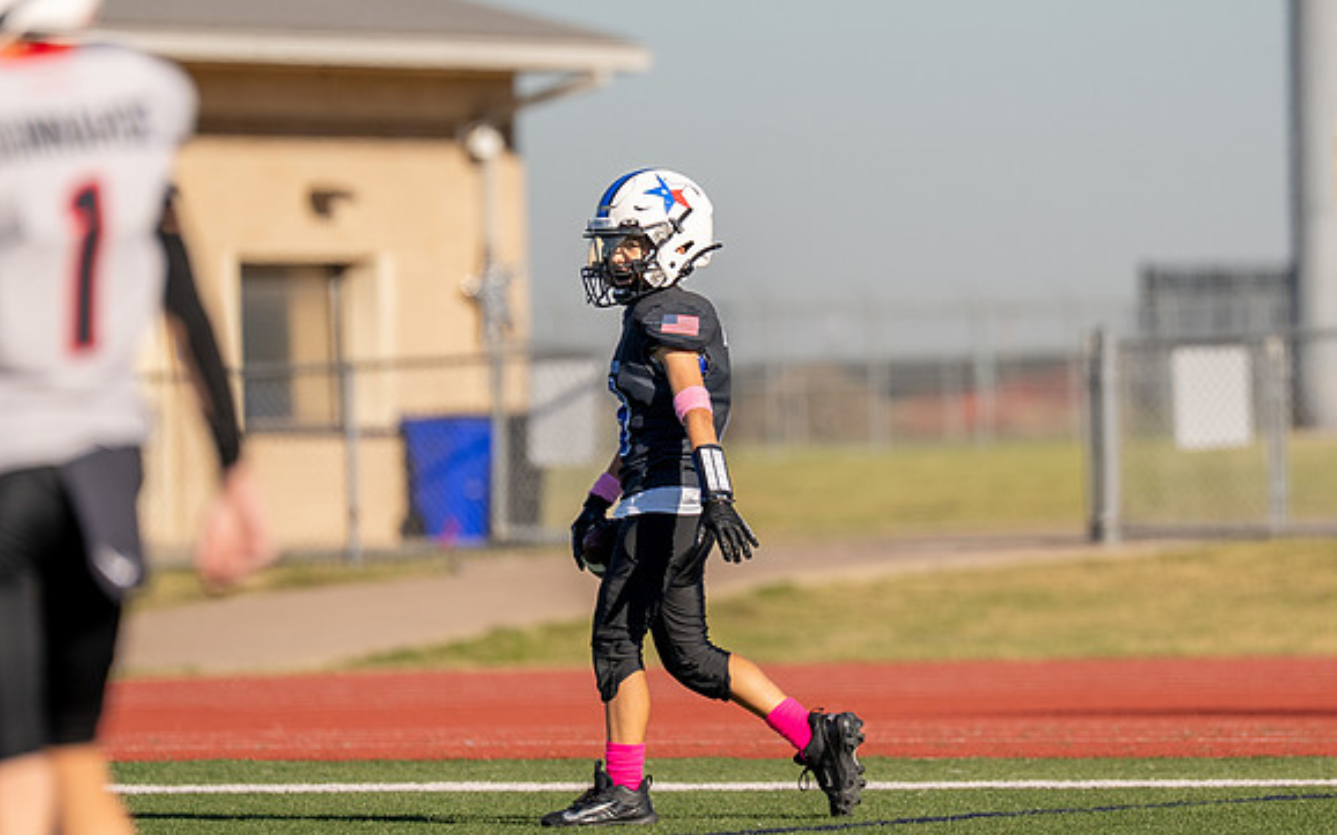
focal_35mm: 418
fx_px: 15228
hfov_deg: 5.0
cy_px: 349
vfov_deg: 3.1
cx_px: 738
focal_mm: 200
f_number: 2.8
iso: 160
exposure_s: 1/3200
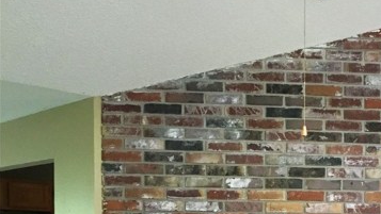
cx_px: 306
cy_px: 259
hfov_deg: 30.2
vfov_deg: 16.9
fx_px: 687
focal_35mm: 68
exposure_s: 1/30
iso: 160
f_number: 2.2
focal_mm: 4.15
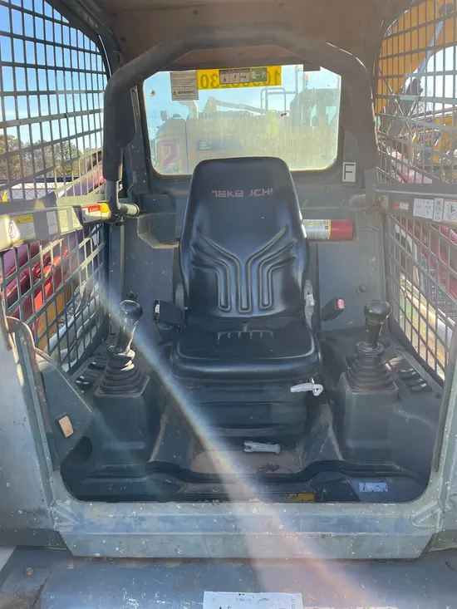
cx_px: 228
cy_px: 304
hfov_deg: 53.1
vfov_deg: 67.3
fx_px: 458
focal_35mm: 26
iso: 50
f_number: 1.6
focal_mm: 5.1
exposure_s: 1/385
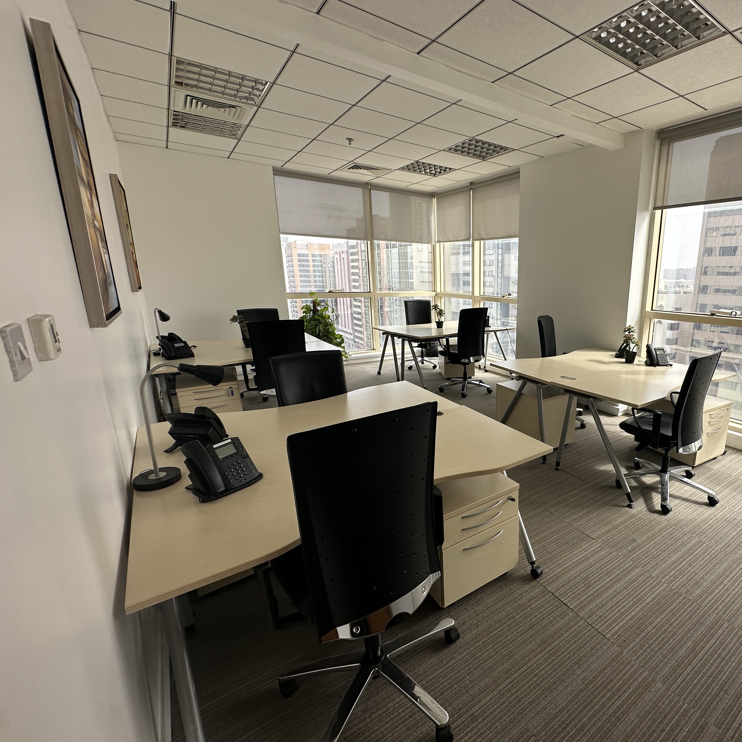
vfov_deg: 84.0
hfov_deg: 80.6
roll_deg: -1.1
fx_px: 412
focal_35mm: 17
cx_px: 506
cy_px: 376
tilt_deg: -13.9
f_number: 2.2
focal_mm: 2.22
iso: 40
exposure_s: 1/164
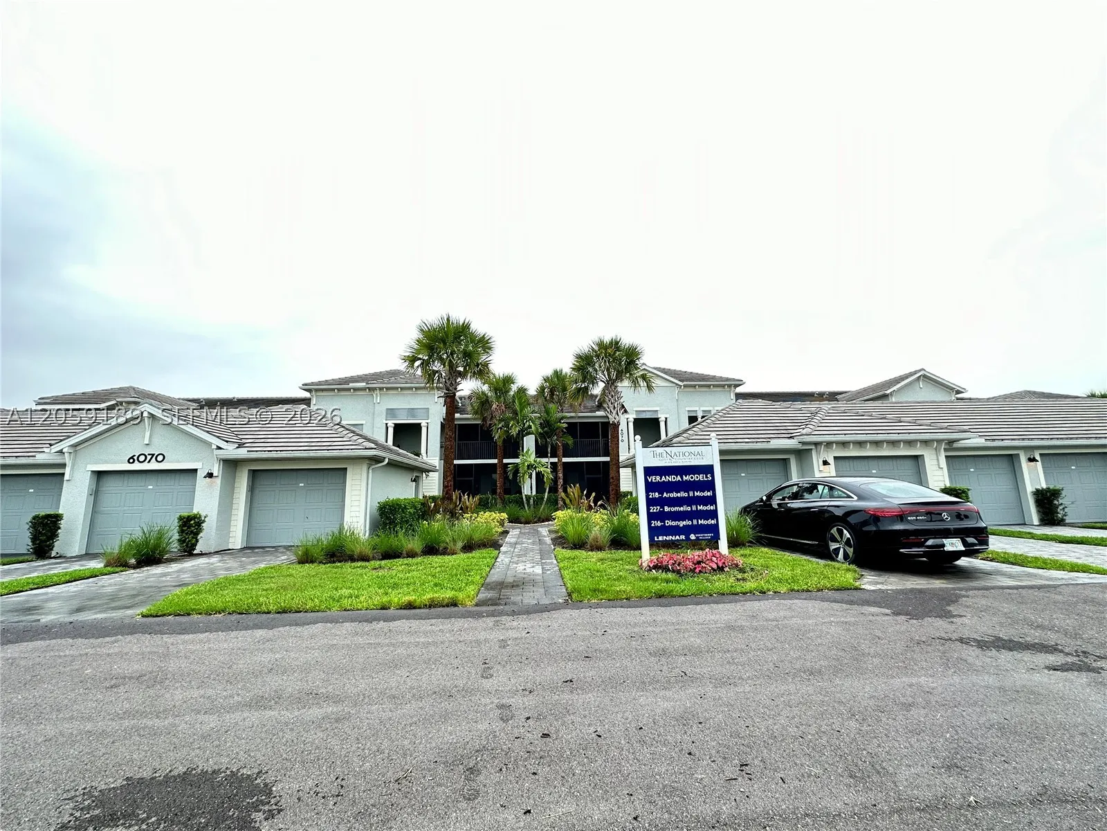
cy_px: 416
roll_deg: +1.8
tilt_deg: +10.0
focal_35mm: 14
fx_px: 448
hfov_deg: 102.1
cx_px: 554
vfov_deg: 85.7
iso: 40
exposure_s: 1/120
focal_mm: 2.22
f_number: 2.2
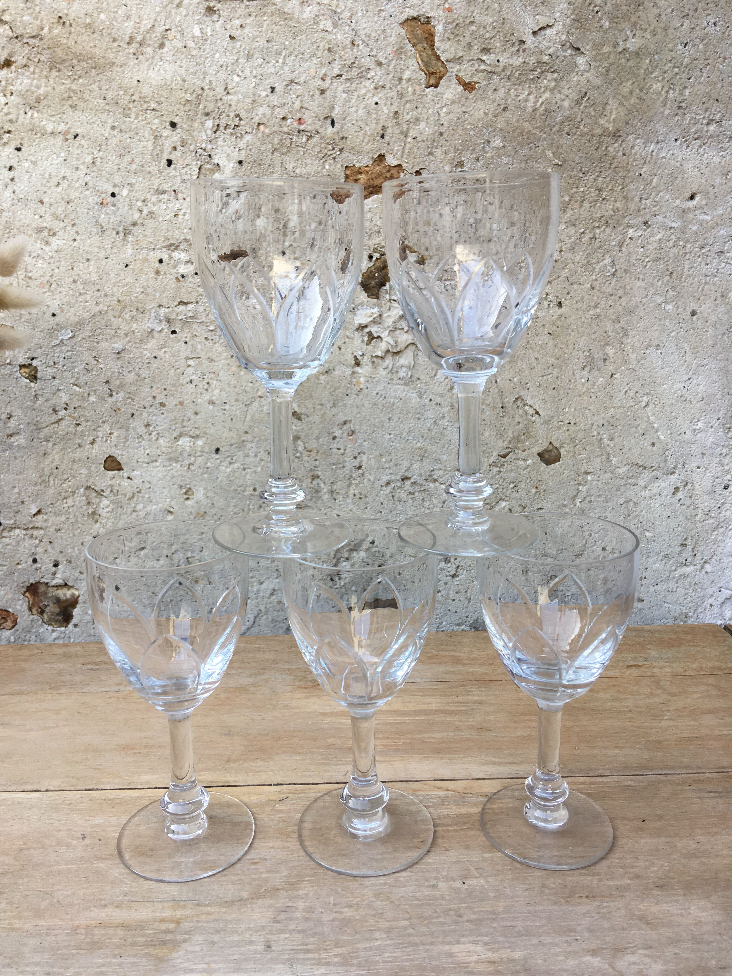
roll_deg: -0.1
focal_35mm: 29
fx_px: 818
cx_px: 366
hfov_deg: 48.2
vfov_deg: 61.7
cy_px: 488
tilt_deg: -13.7
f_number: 2.2
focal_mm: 4.15
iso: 25
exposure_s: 1/100
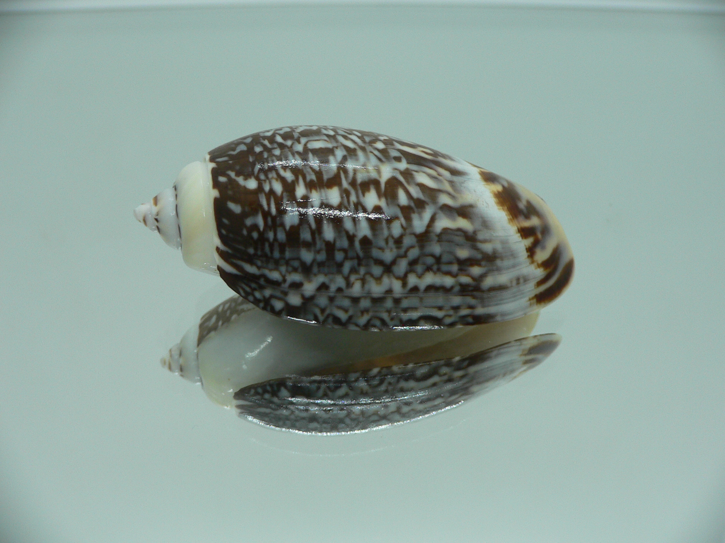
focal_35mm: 35
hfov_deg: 52.6
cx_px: 362
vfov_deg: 40.7
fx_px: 733
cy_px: 272
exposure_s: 1/60
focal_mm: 4.6
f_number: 2.8
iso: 80
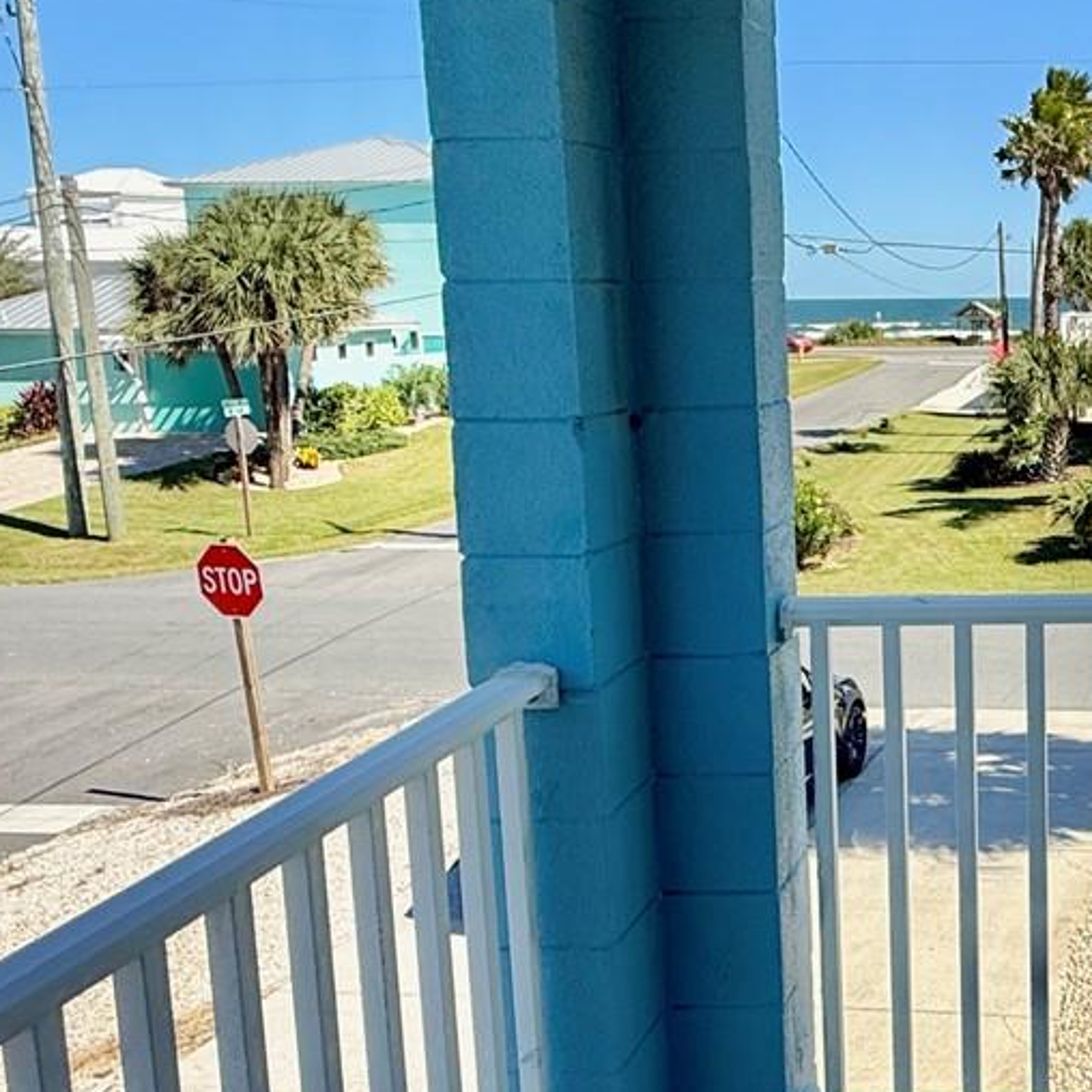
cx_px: 1144
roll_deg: -1.1
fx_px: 1392
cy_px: 465
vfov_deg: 42.7
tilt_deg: -5.7
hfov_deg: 37.3
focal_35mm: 39
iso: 50
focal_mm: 2.22
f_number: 2.2
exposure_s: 1/2410
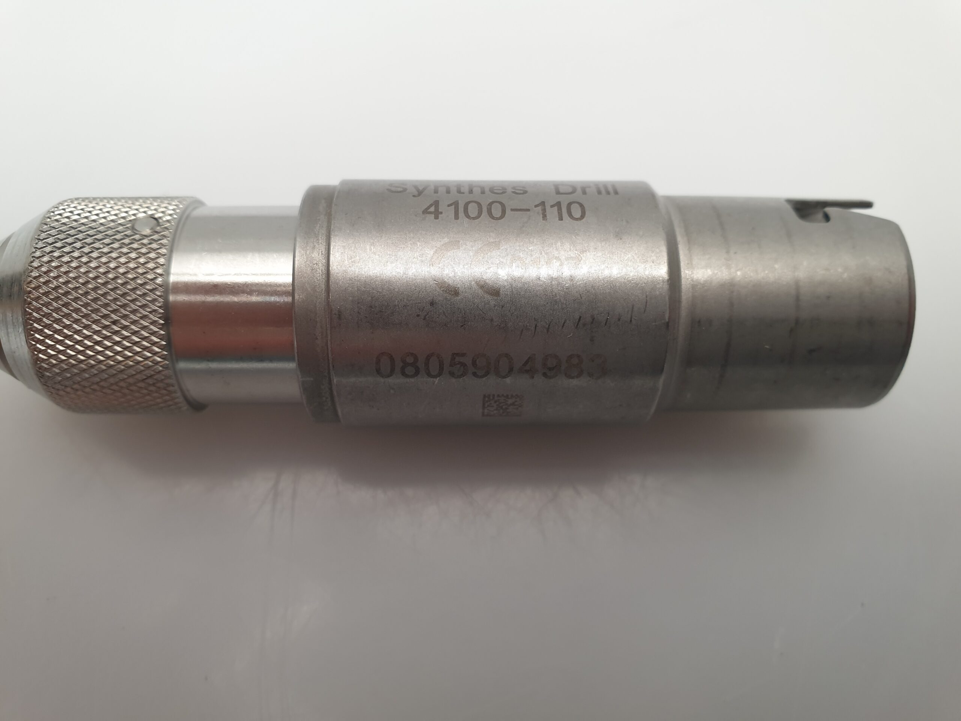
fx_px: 722
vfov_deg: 53.1
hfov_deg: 67.3
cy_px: 360
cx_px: 480
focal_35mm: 26
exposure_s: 1/50
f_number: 2.4
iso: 125
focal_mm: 4.3
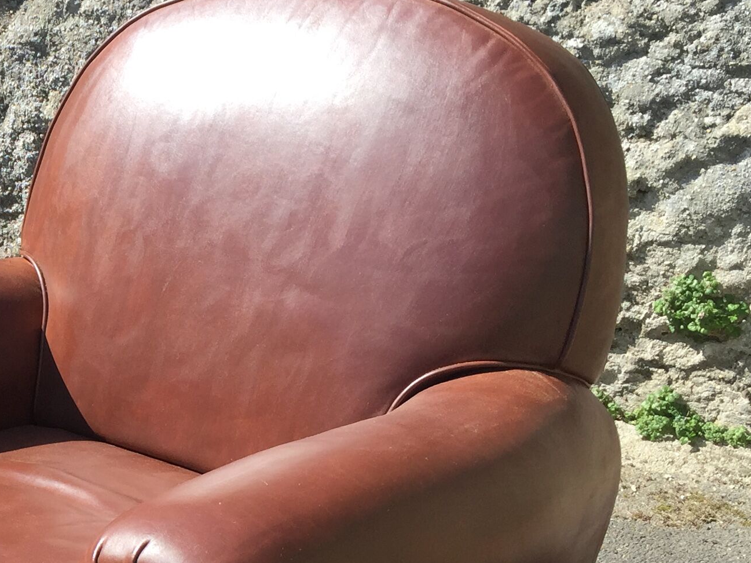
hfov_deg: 24.5
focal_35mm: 73
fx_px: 1583
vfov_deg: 19.9
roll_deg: +4.3
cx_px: -118
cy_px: 463
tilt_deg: -23.4
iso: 32
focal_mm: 4.15
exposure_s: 1/775
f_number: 2.2
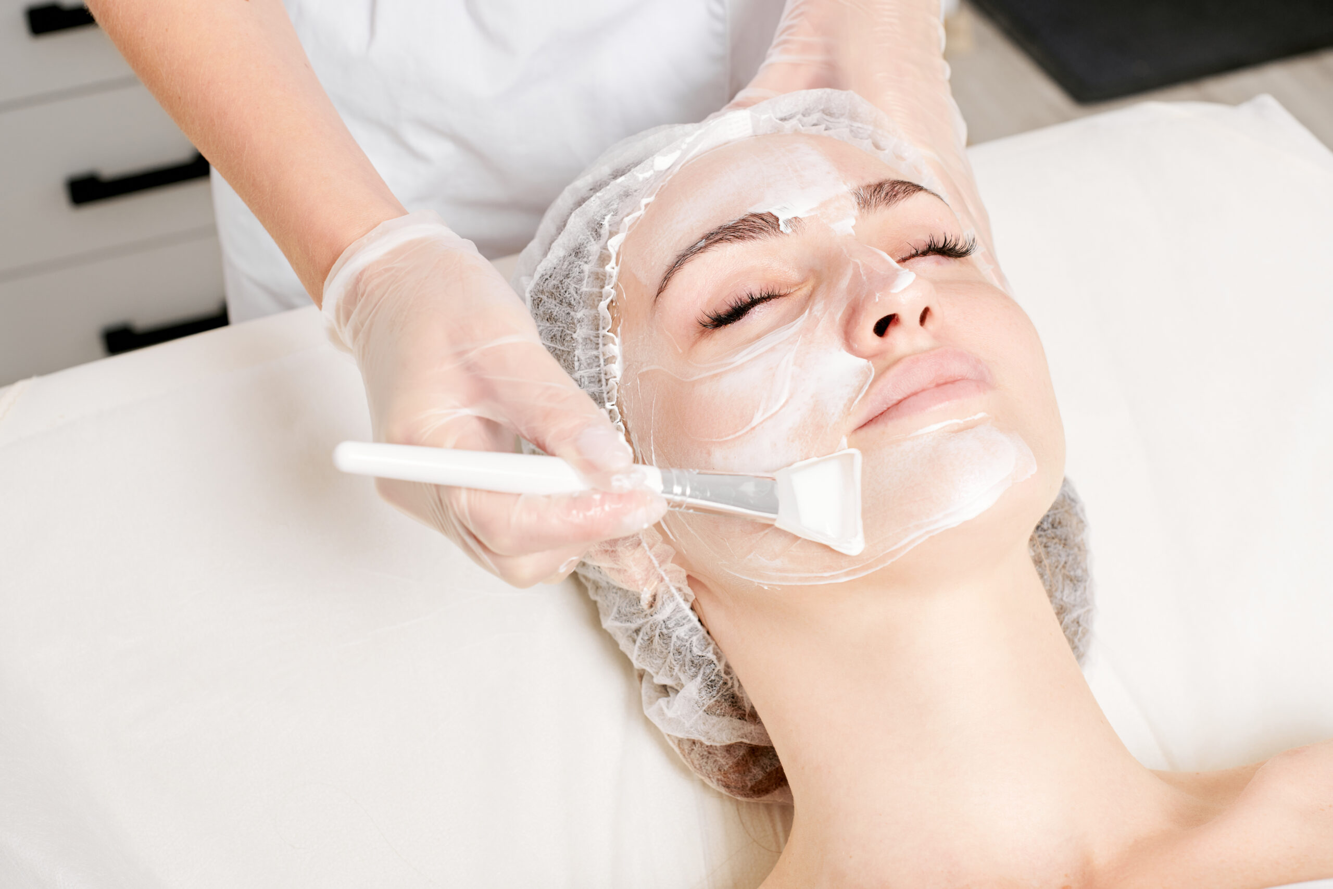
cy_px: 444
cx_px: 666
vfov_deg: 27.0
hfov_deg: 39.6
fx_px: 1851
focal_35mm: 50
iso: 250
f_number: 6.3
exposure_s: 1/160
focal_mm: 50
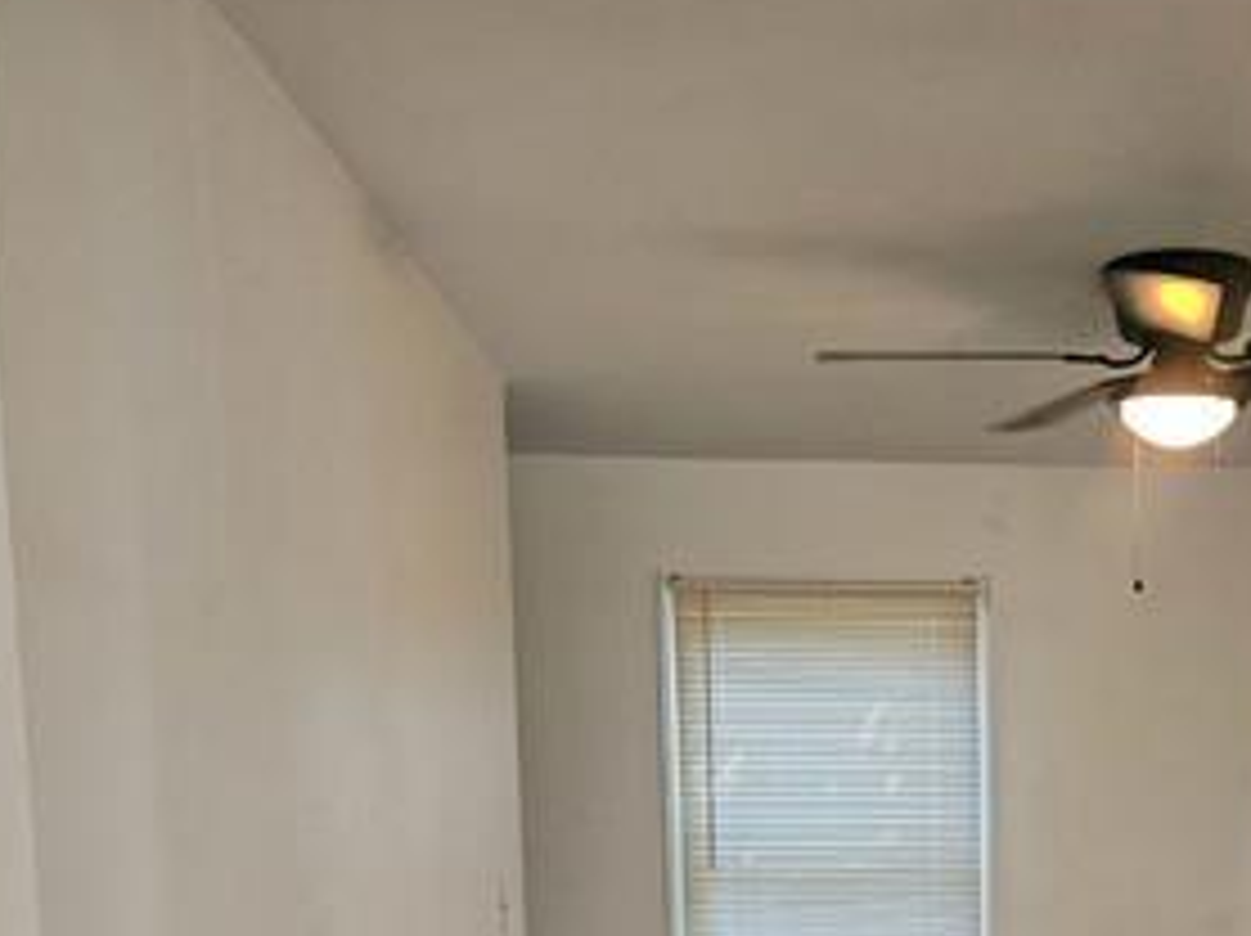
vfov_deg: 25.6
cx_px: 1089
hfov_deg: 34.5
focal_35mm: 53
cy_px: 1012
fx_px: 1914
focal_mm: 5.4
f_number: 1.8
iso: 800
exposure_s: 1/120
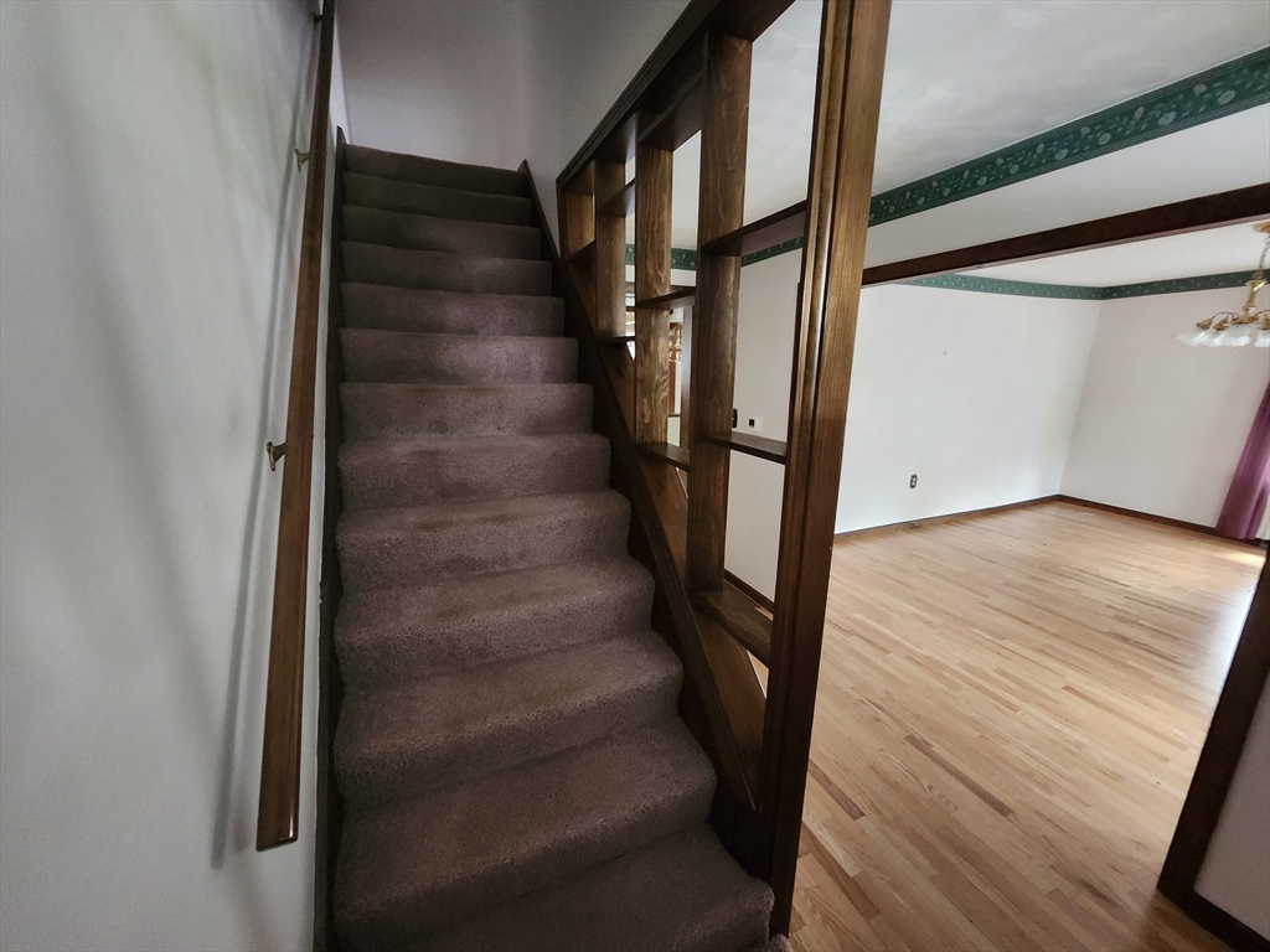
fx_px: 477
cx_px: 635
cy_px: 476
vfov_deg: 89.9
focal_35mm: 13
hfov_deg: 106.2
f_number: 2.2
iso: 800
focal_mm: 1.74
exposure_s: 1/24
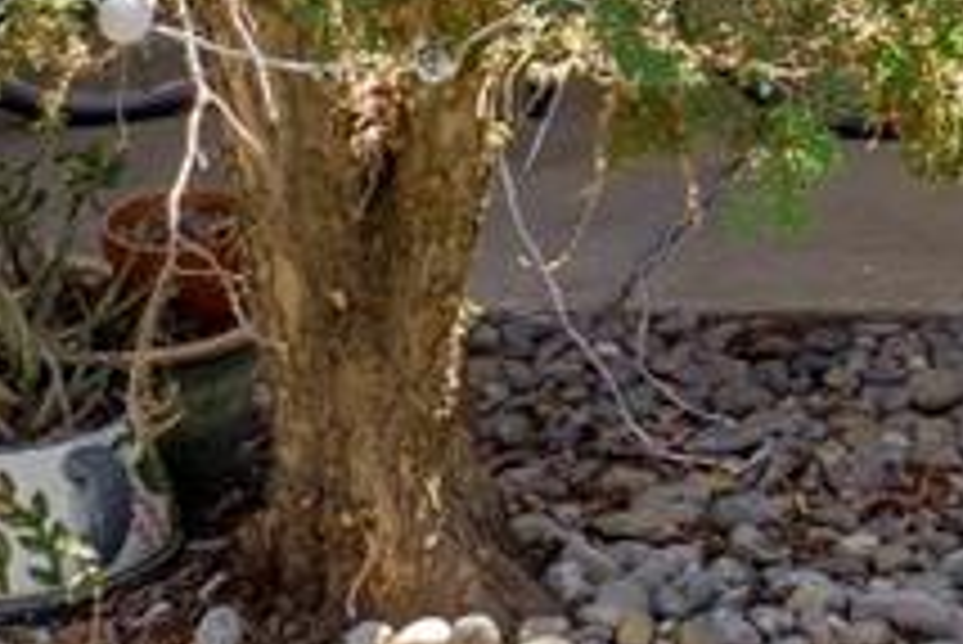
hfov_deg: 12.9
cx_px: 1611
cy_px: -766
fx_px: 3935
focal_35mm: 147
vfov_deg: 8.7
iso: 100
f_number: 8
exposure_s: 1/60
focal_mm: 14
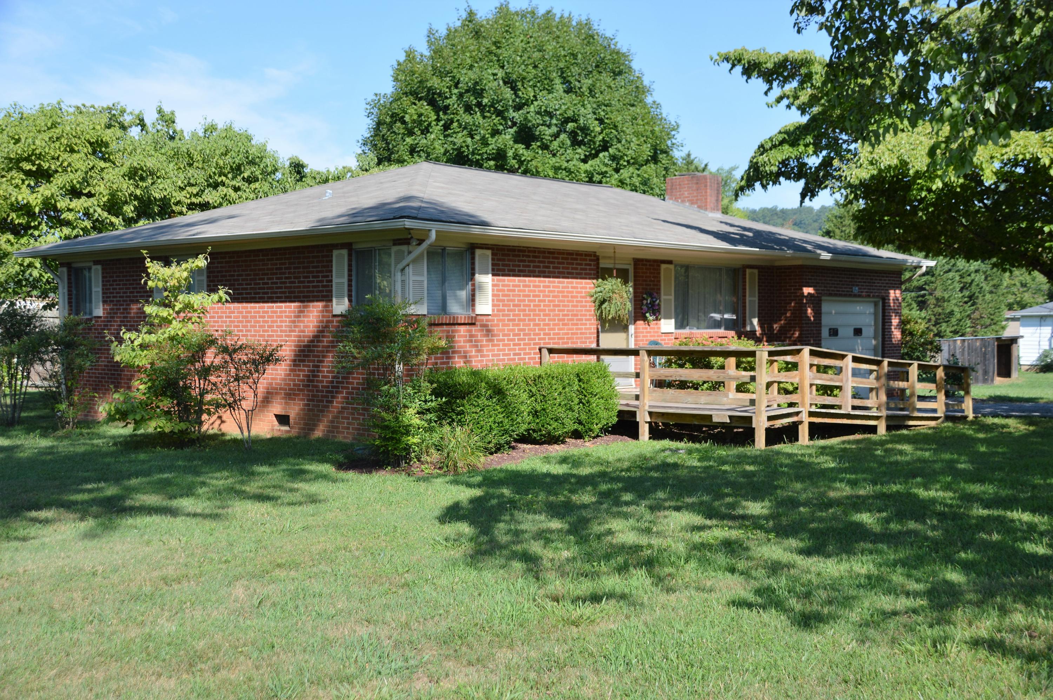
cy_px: 350
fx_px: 1140
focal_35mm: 39
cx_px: 526
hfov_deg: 49.6
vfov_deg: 34.1
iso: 100
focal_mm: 26
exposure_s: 1/250
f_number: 8
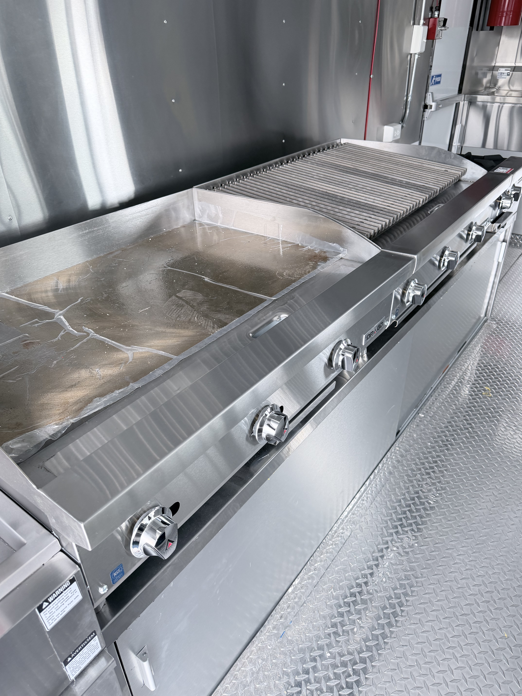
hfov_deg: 56.8
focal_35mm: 24
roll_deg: -3.4
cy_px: 348
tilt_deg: -32.5
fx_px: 483
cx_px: 261
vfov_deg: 71.6
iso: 160
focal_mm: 6.76
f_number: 1.78
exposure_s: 1/121
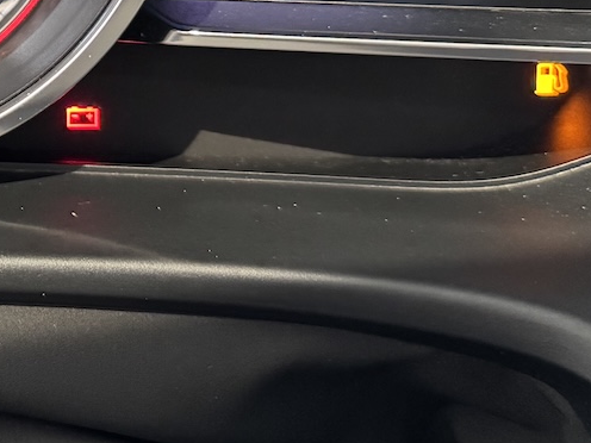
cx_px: -228
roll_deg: +1.3
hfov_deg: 19.5
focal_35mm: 91
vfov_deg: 15.6
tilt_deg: -23.1
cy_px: -93
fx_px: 1554
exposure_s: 1/42
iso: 800
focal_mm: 6.76
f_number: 1.78
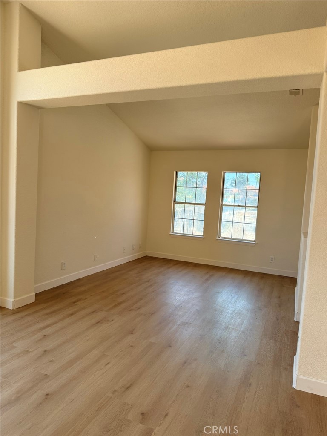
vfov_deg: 71.6
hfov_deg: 56.8
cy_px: 218
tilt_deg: -4.2
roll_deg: -3.8
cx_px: 164
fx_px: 302
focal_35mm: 24
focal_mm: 6.76
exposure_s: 1/276
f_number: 1.78
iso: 100
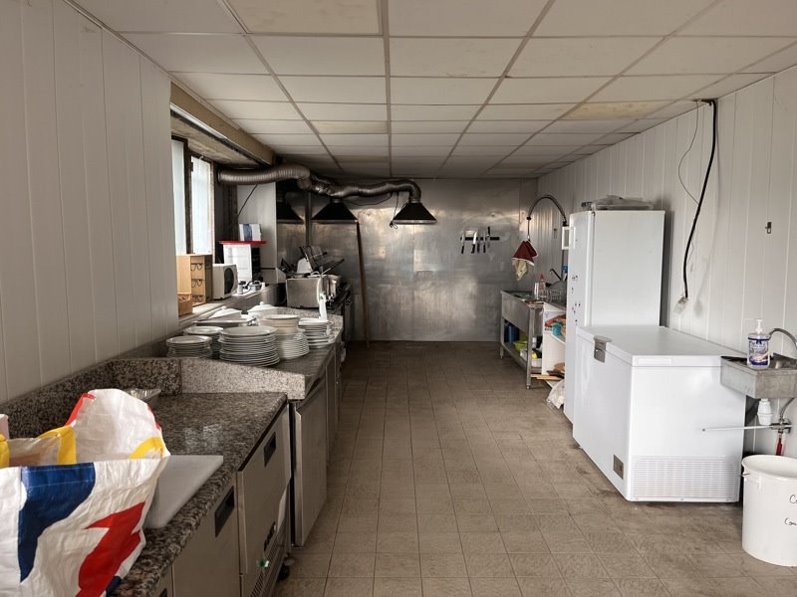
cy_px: 298
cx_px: 398
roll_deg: +1.1
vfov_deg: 53.1
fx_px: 599
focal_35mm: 26
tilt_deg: -5.2
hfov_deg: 67.3
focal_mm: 5.1
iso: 125
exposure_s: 1/121
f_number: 1.6
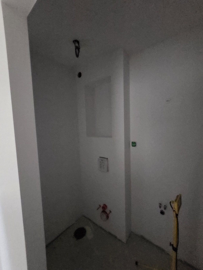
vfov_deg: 106.2
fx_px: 102
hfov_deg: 89.9
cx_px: 102
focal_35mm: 13
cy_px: 135
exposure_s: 1/25
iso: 2000
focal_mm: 2.2
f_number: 2.2
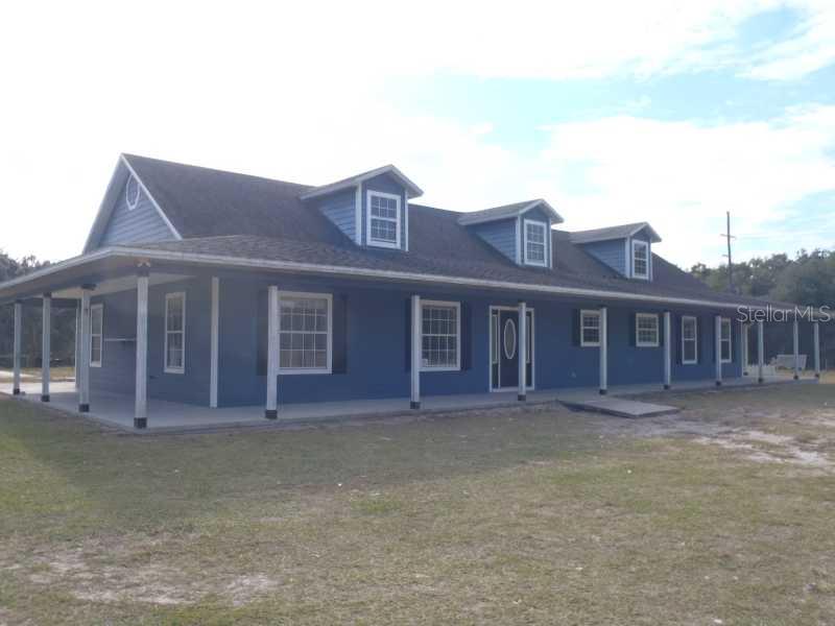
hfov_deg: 63.4
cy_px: 313
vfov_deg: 49.7
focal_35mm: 28
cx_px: 418
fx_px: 675
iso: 100
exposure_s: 1/60
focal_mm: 5
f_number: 10
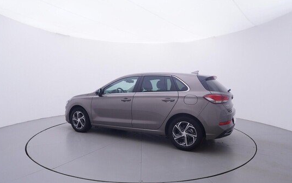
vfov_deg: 52.0
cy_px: 95
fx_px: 187
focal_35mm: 24
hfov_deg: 75.9
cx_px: 143
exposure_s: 1/80
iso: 200
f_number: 5
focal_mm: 15
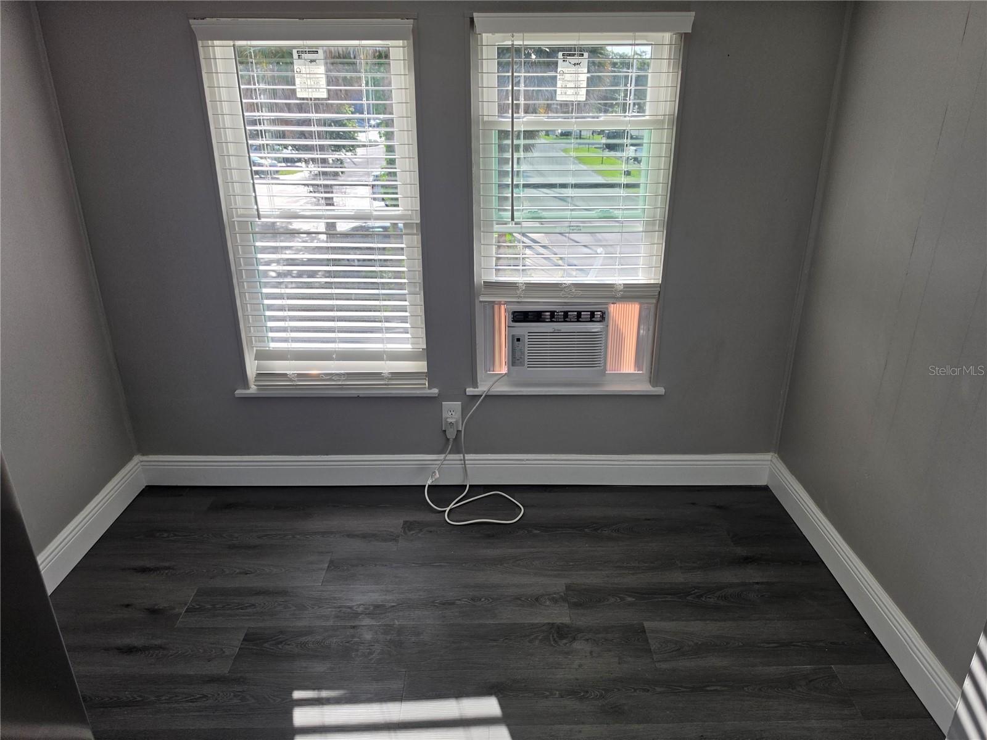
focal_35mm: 23
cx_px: 494
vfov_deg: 58.9
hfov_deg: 73.9
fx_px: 656
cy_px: 370
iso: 64
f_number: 1.4
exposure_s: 1/1709
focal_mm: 6.5
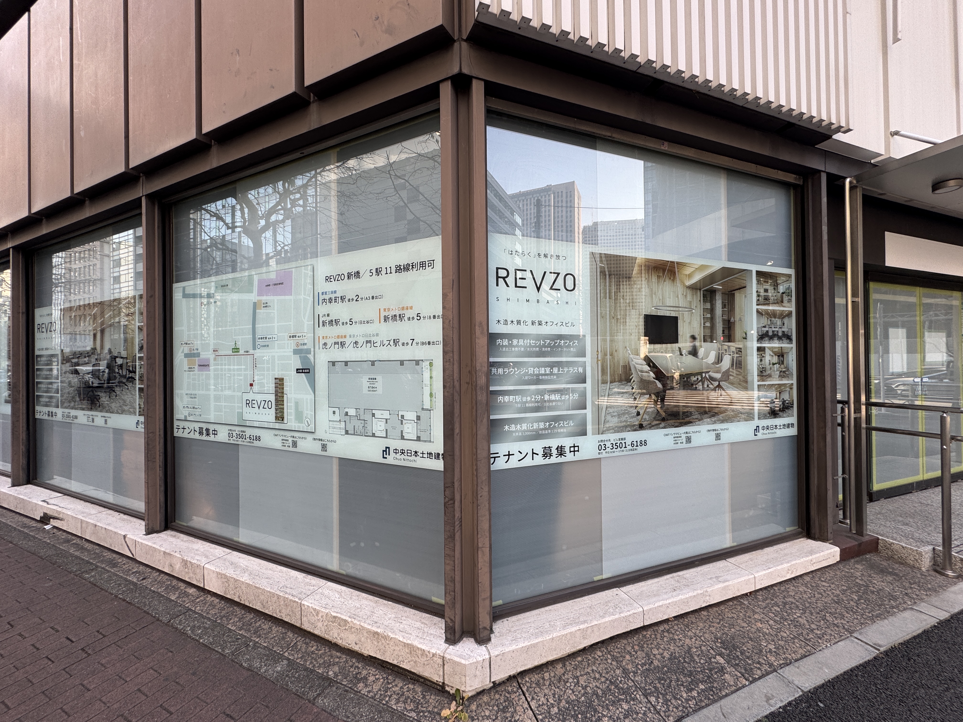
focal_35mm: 14
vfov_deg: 85.7
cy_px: 361
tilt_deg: +0.5
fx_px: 389
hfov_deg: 102.1
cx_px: 482
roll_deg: +0.8
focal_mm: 2.22
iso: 40
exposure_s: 1/151
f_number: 2.2
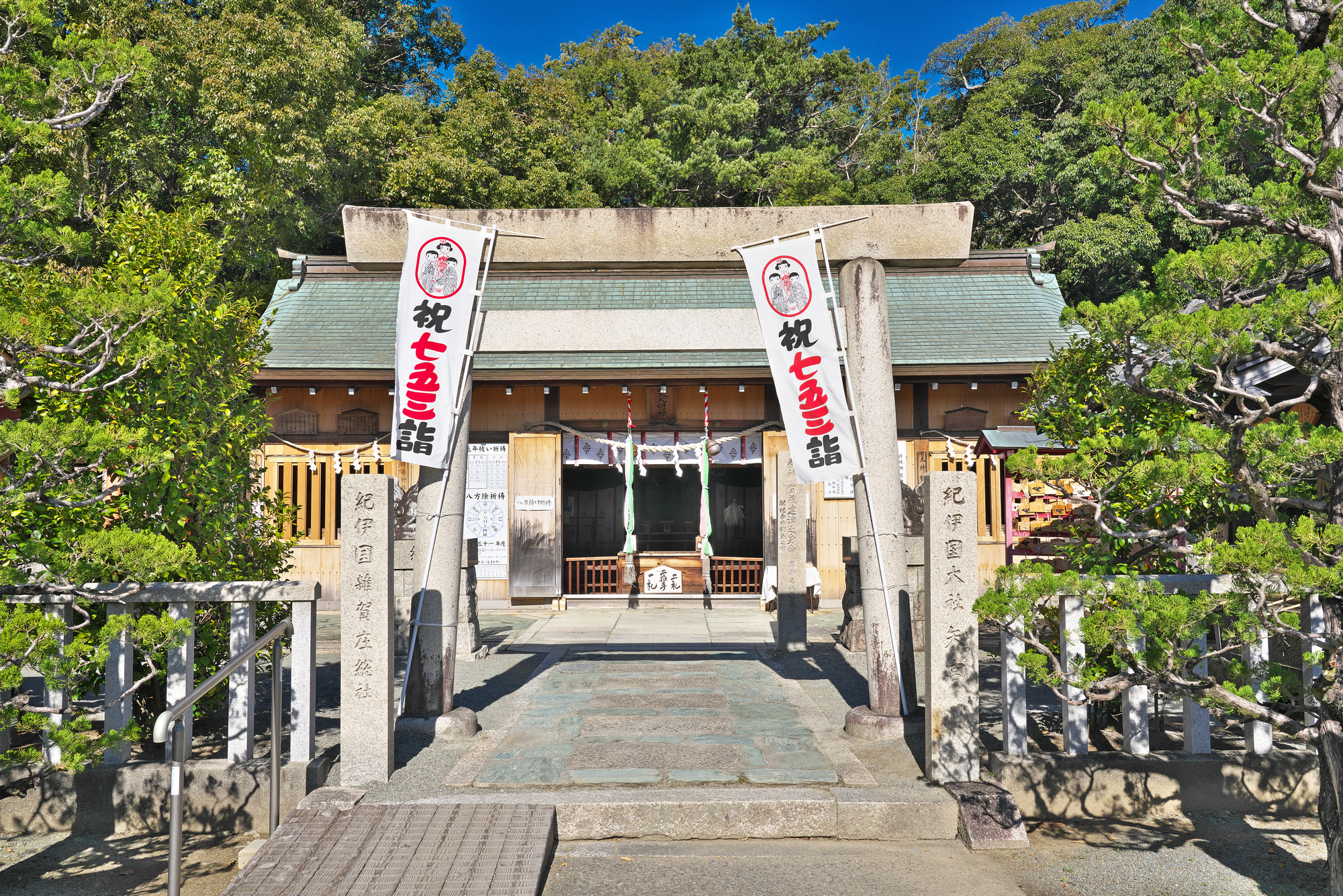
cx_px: 672
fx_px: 1119
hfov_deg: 61.9
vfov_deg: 43.6
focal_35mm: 30
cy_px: 448
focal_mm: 30
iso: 100
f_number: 11
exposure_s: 1/200
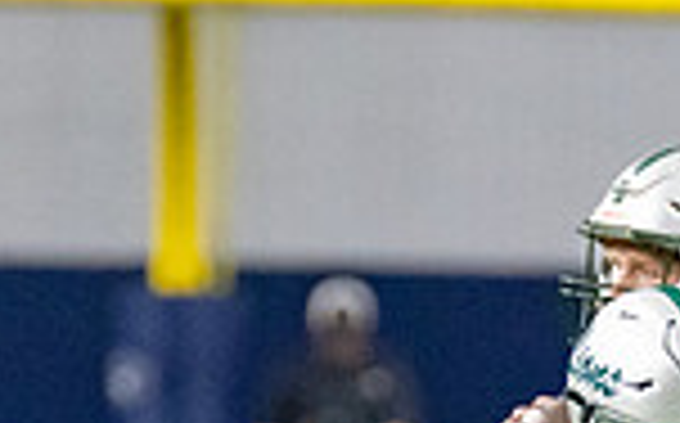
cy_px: 715
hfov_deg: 1.3
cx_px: 618
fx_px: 29581
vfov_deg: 0.8
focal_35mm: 1598
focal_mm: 200
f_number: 2.8
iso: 2500
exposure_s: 1/1000
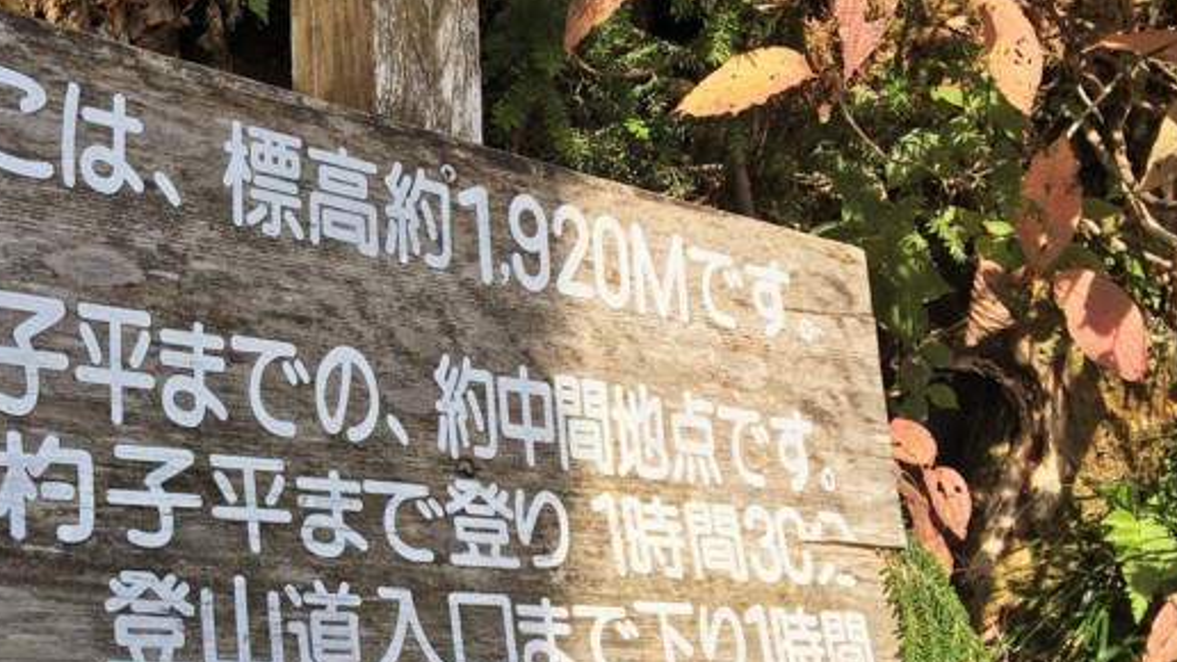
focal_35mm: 49
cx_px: 328
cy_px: 374
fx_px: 1529
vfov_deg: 24.4
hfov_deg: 41.2
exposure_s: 1/519
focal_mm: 4.15
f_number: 2.2
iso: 25
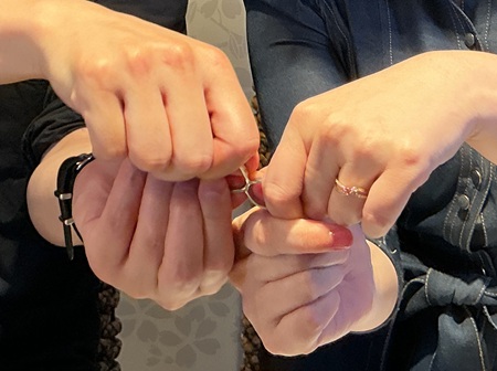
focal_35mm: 29
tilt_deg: -13.0
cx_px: 248
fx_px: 416
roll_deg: -1.7
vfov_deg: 48.1
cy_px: 186
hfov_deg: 61.7
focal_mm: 3
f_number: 1.8
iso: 64
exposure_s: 1/120
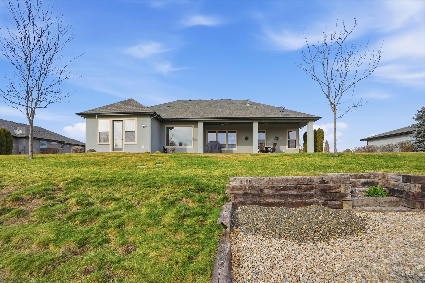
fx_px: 189
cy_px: 142
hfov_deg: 96.7
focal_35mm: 16
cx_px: 212
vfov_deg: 73.7
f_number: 7.1
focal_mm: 16
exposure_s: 1/8000
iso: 640
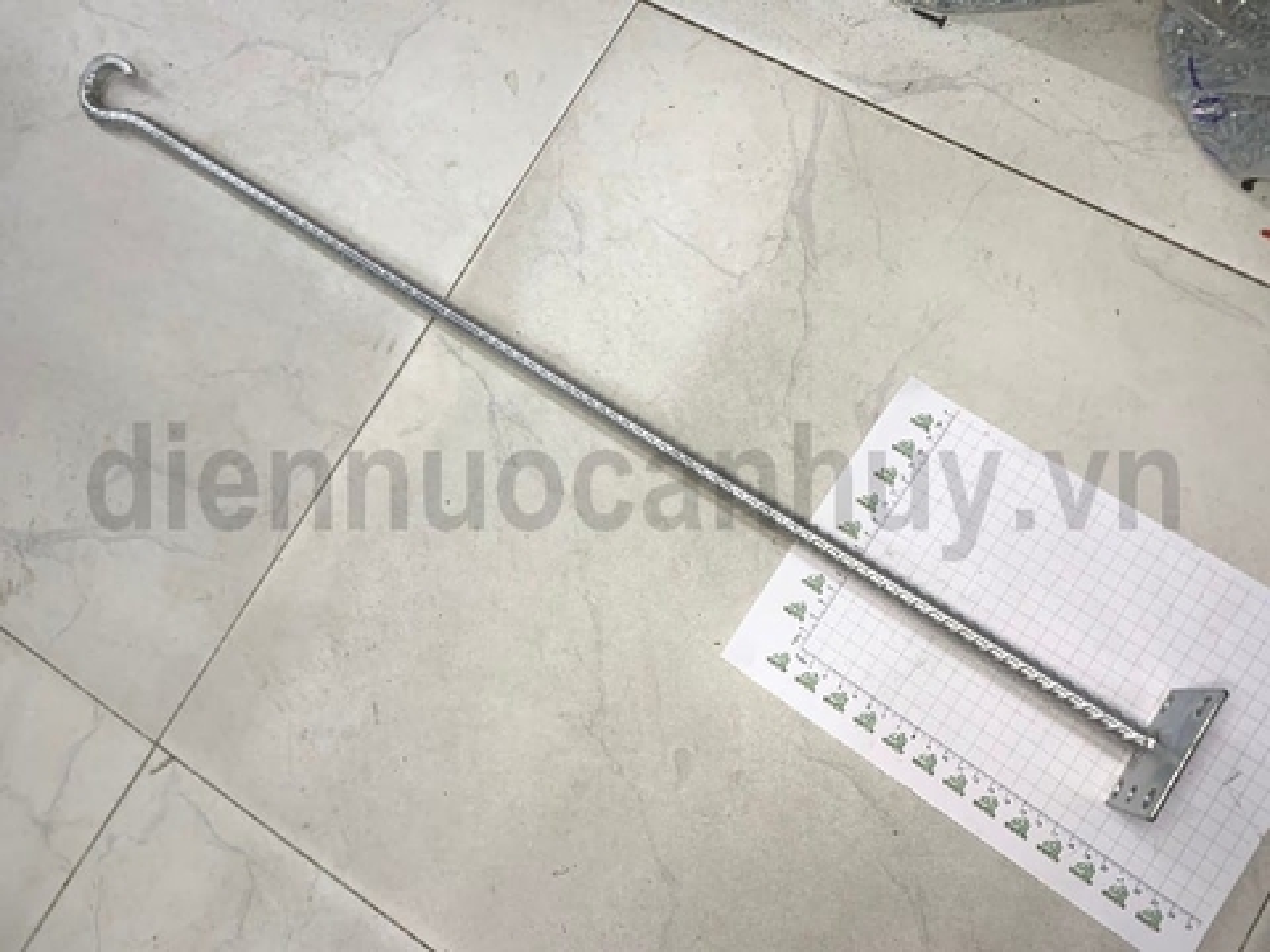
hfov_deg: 67.3
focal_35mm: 26
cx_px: 635
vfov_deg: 53.1
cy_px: 476
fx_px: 954
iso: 50
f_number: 1.8
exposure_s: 1/100
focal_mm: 4.25
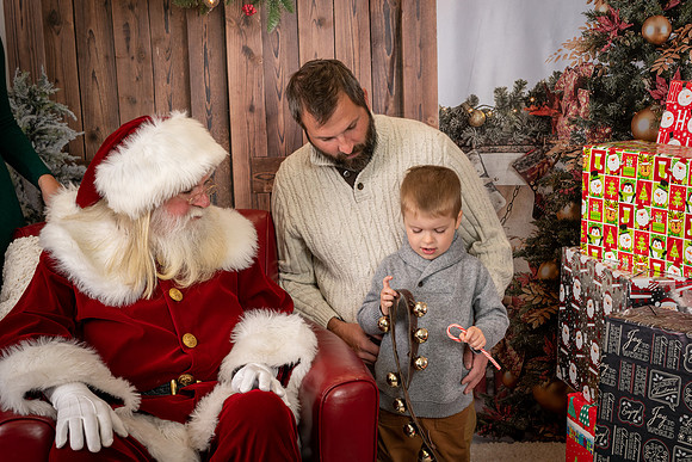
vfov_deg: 23.3
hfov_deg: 34.3
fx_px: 1117
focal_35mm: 58
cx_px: 402
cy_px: 268
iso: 100
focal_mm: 50
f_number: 9
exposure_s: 1/100
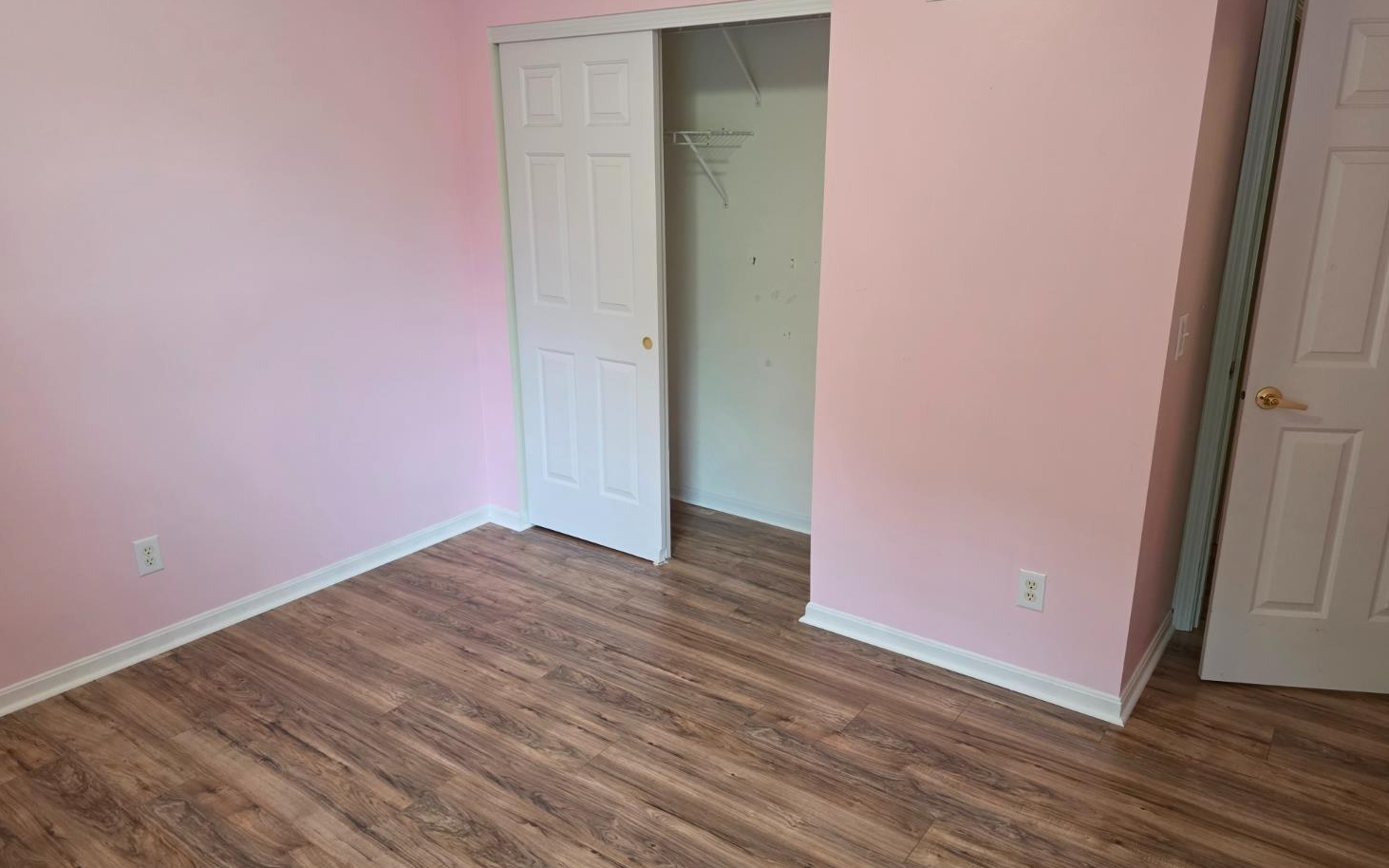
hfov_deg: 72.6
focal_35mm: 25
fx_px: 946
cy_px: 426
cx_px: 698
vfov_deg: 49.3
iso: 640
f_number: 1.7
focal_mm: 6.3
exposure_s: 1/120
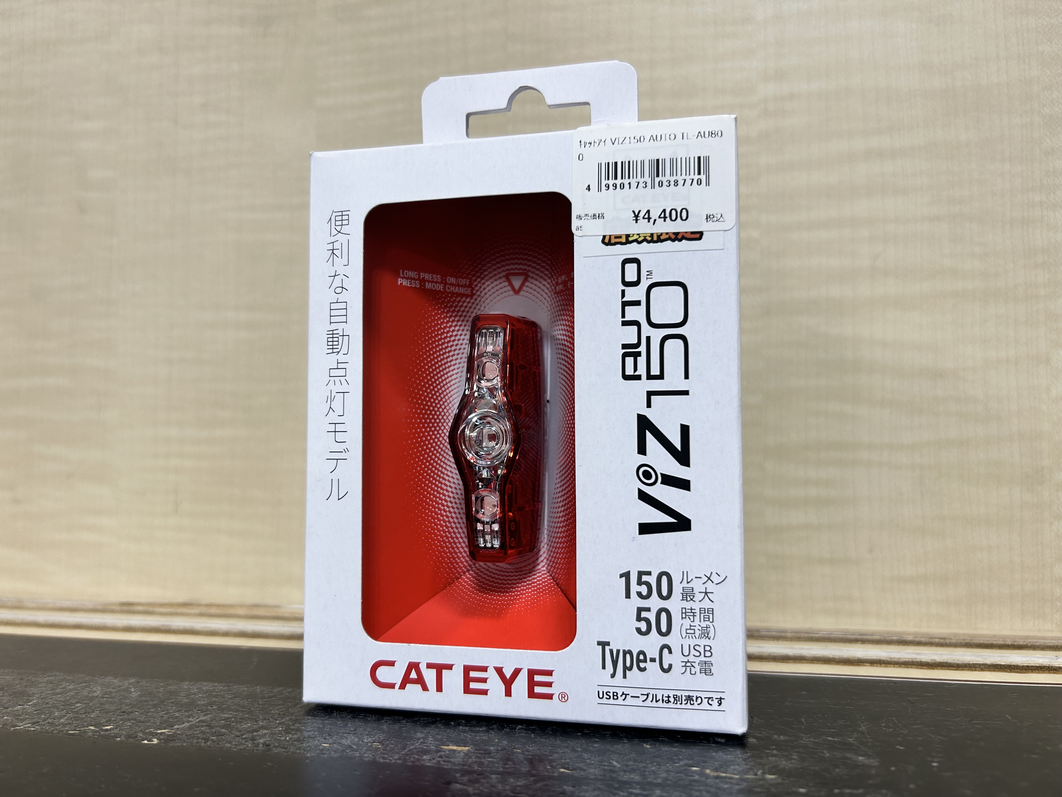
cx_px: 531
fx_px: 798
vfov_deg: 53.1
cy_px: 398
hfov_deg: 67.3
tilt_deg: +2.2
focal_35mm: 26
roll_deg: +0.9
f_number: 1.5
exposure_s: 1/120
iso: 64
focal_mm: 5.7
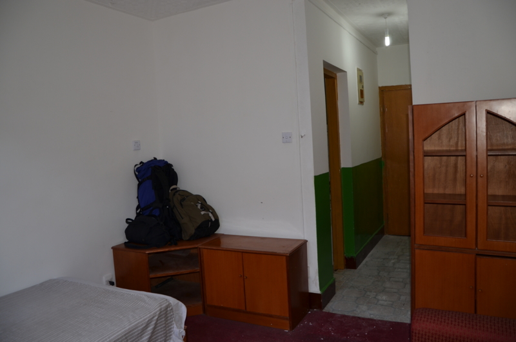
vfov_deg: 47.7
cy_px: 171
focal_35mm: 27
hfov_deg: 67.5
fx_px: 386
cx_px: 258
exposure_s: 1/60
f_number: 3.5
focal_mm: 18
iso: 200
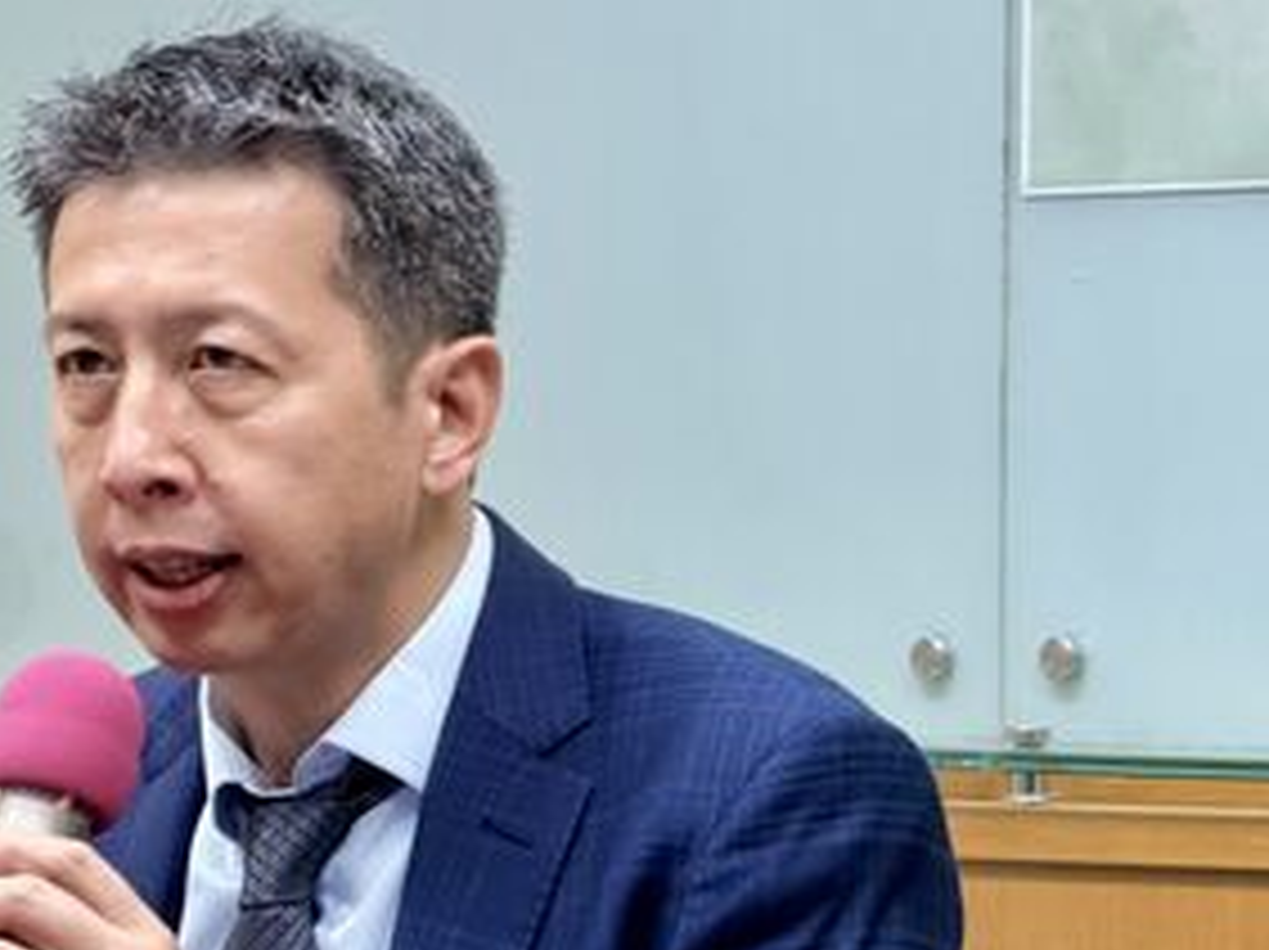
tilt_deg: -2.4
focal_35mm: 213
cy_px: 720
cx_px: 261
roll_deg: -0.3
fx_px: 7802
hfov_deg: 9.3
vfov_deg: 7.0
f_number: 2.8
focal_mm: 16.89
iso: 250
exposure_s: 1/60
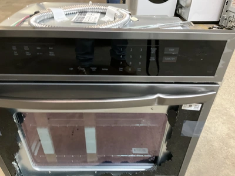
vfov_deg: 48.2
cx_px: 118
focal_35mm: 29
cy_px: 88
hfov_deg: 61.7
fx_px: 197
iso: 500
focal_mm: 3
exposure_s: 1/30
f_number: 1.8
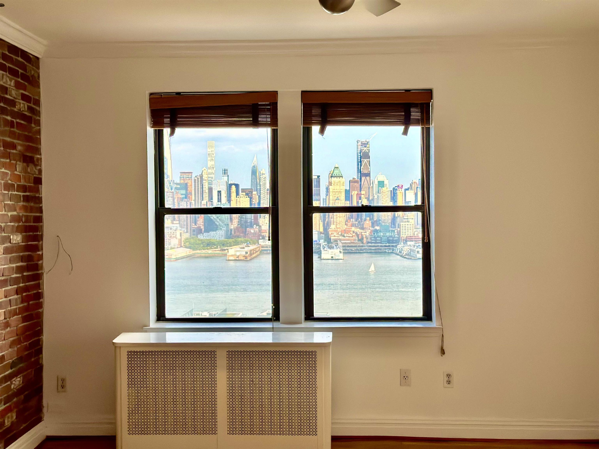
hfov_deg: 39.7
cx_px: 300
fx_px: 831
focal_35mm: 48
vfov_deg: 30.3
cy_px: 224
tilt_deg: -0.6
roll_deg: +0.3
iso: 80
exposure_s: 1/1030
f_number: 1.78
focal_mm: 6.86
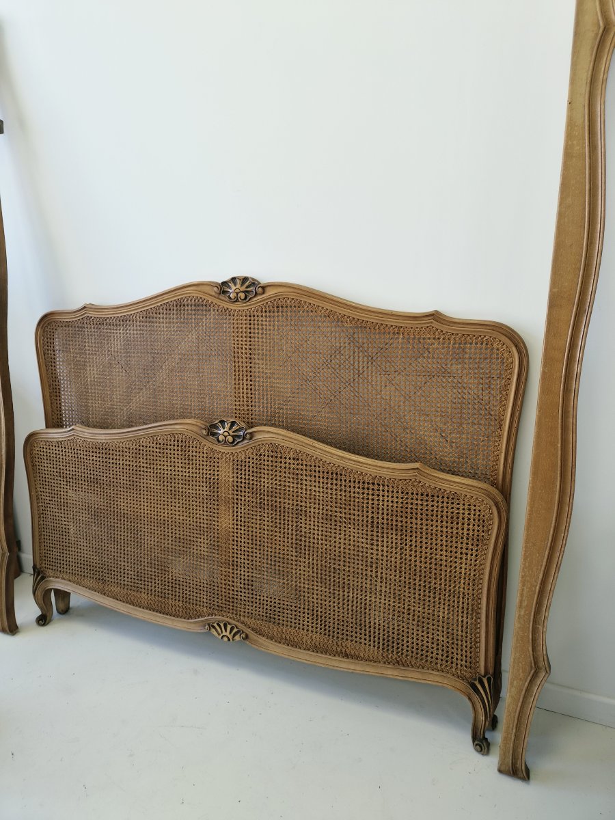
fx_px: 545
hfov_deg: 58.9
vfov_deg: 73.9
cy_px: 410
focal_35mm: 23
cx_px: 308
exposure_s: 1/100
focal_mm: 5.4
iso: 50
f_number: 1.8
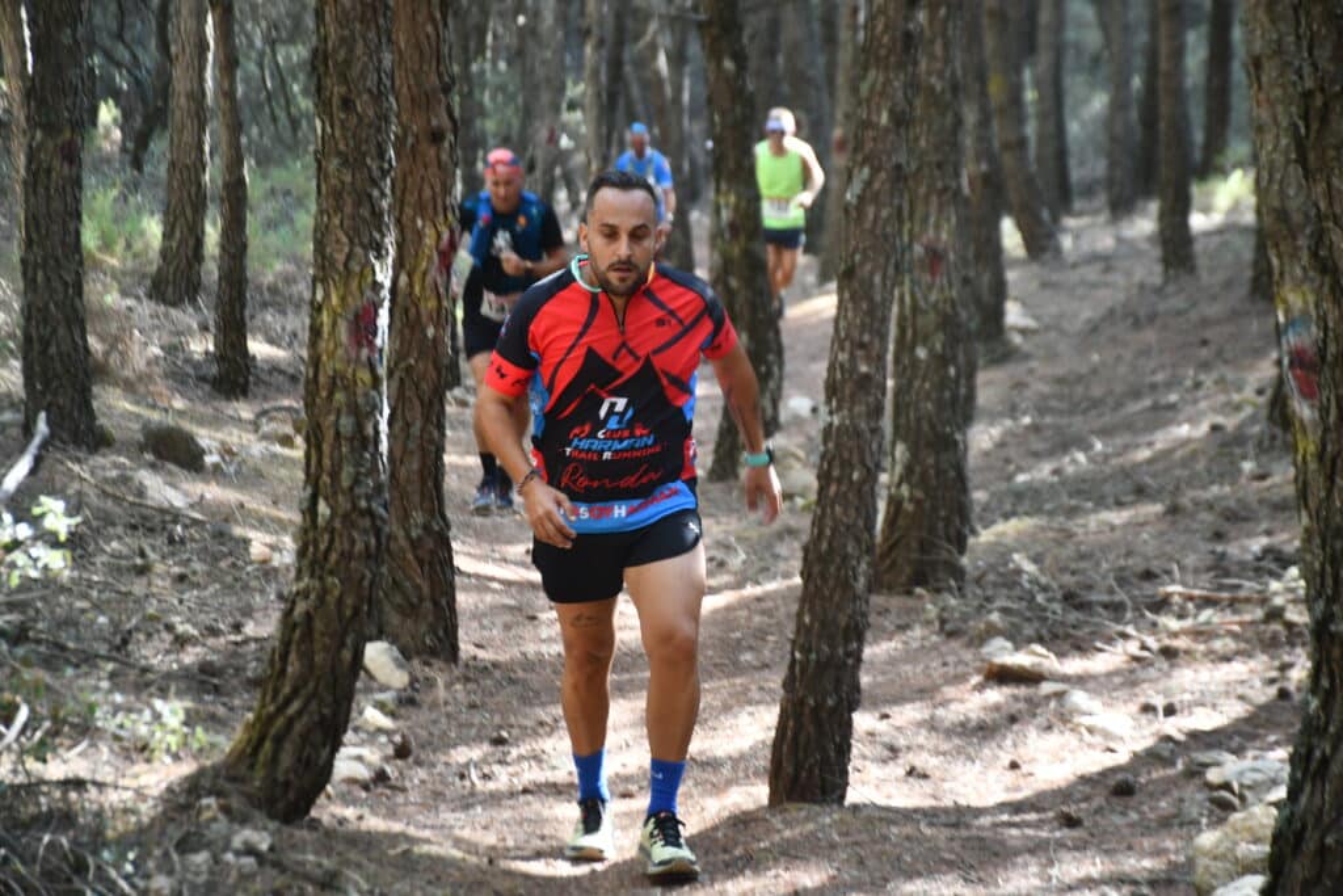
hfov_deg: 14.4
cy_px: 448
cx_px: 672
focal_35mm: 142
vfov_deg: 9.7
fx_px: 5298
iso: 800
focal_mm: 95
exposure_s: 1/50
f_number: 5.3
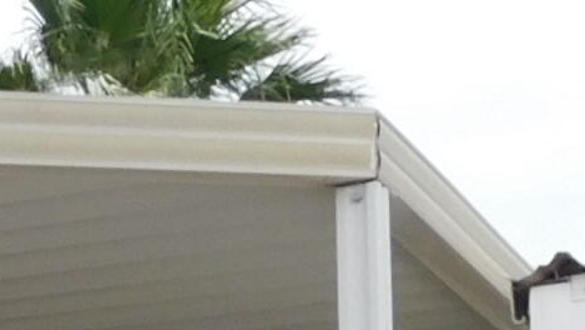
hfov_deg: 9.6
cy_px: 1056
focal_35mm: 195
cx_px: -879
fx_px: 3025
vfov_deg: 5.7
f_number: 6.4
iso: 125
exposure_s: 1/400
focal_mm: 4.9
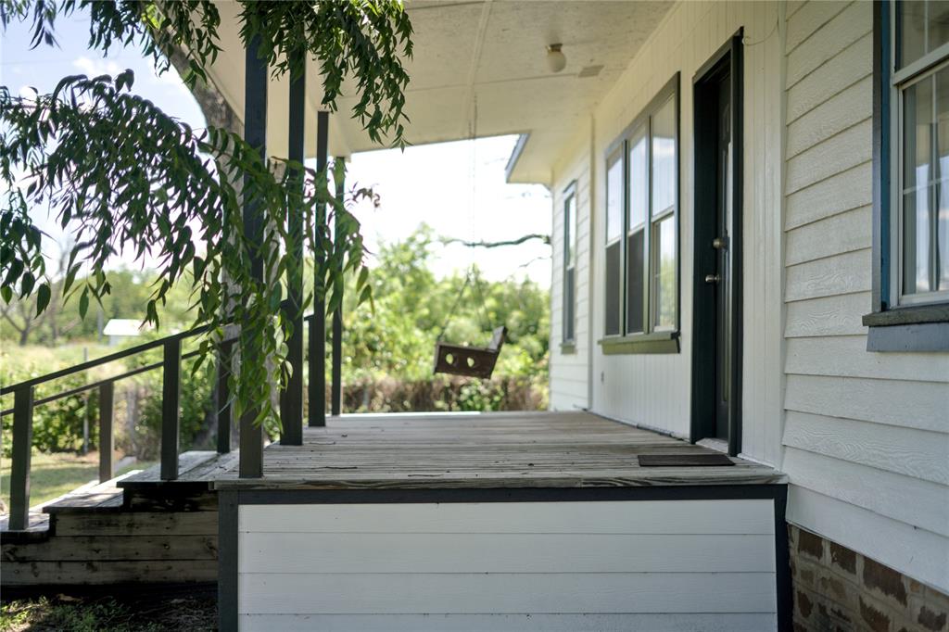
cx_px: 474
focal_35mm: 50
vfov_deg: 27.0
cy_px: 316
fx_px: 1318
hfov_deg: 39.6
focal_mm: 50
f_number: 1.8
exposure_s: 1/2000
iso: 200
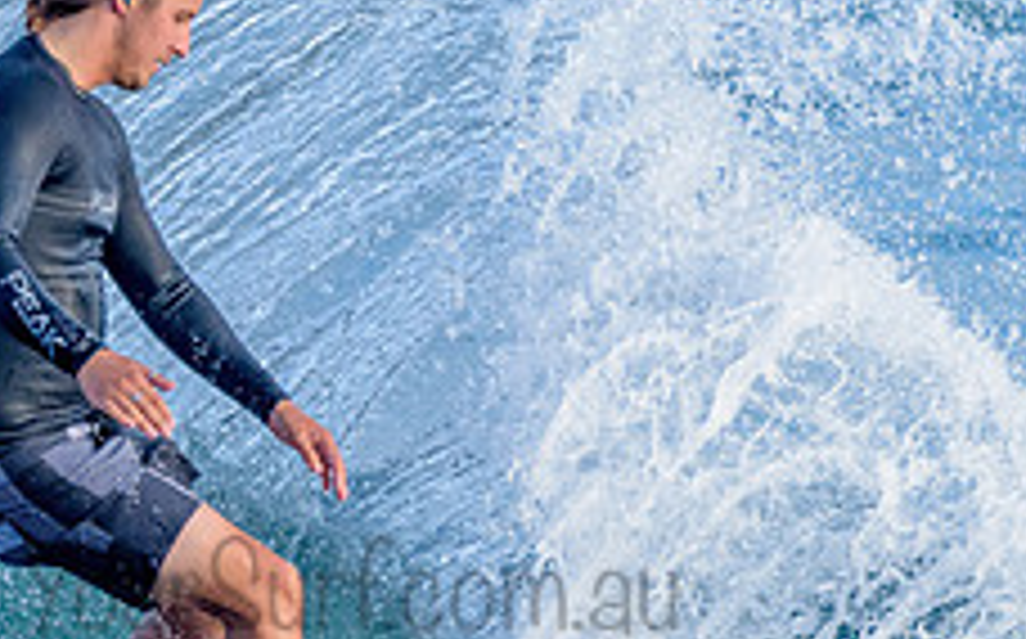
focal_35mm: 1974
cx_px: 184
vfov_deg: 0.7
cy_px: 298
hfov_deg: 1.1
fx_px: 55142
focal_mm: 500
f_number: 5.6
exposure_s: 1/1250
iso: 500
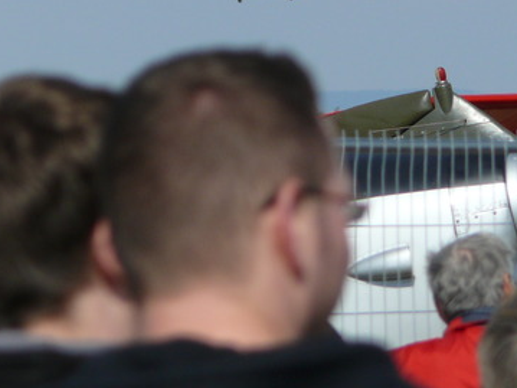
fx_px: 13990
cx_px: 284
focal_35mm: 937
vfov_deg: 1.6
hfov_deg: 2.1
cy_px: 36
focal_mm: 88.8
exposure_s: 1/1000
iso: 100
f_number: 5.6
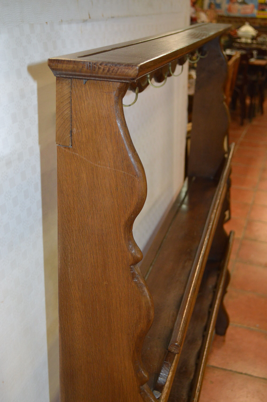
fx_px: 485
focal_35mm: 44
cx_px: 134
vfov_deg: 45.0
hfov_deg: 30.8
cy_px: 201
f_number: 4.5
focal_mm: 29
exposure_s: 1/60
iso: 1250
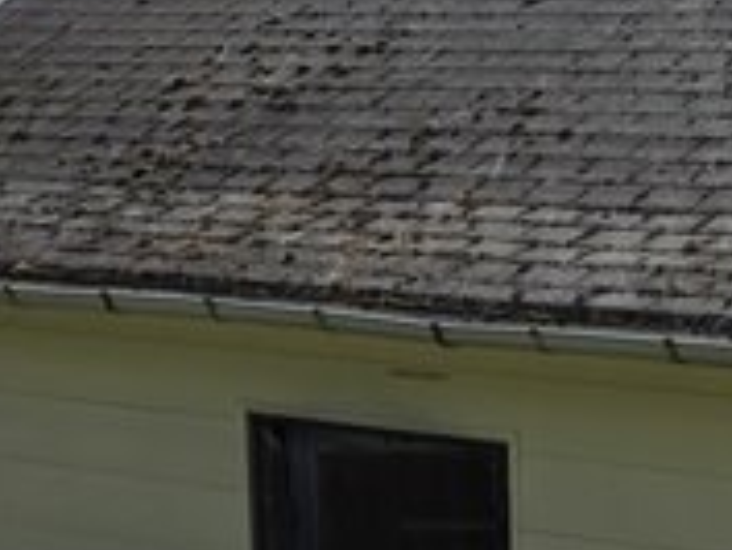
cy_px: 480
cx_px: 1112
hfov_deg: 17.0
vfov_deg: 14.1
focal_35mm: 104
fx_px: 2201
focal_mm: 6.3
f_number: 1.7
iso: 80
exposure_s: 1/7061
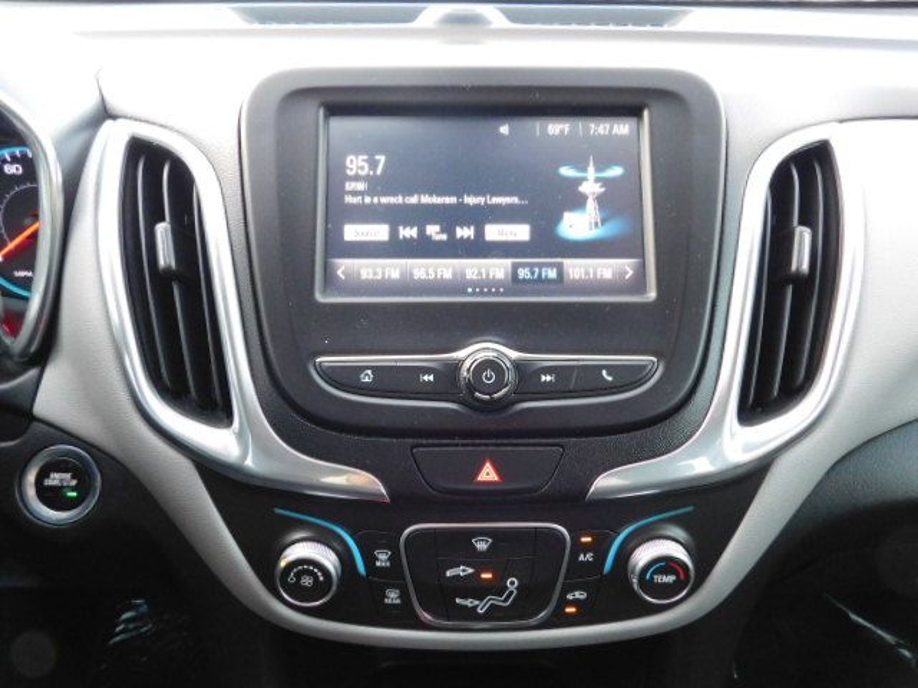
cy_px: 344
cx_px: 459
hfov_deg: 69.4
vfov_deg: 54.9
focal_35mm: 25
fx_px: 663
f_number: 3.1
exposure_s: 1/15
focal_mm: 4.5
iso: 400
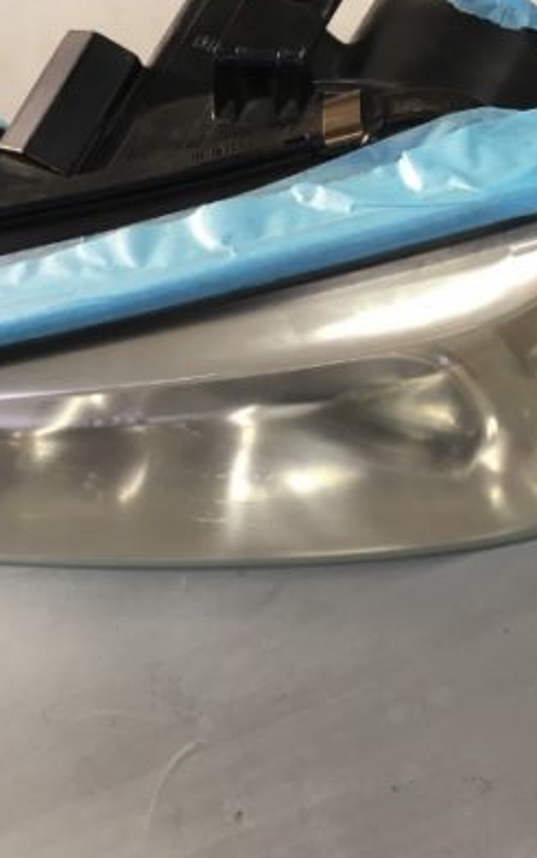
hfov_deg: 29.8
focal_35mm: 43
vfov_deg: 46.2
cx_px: 227
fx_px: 1006
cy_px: 425
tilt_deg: -67.6
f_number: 2.2
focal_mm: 4.15
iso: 50
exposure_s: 1/30
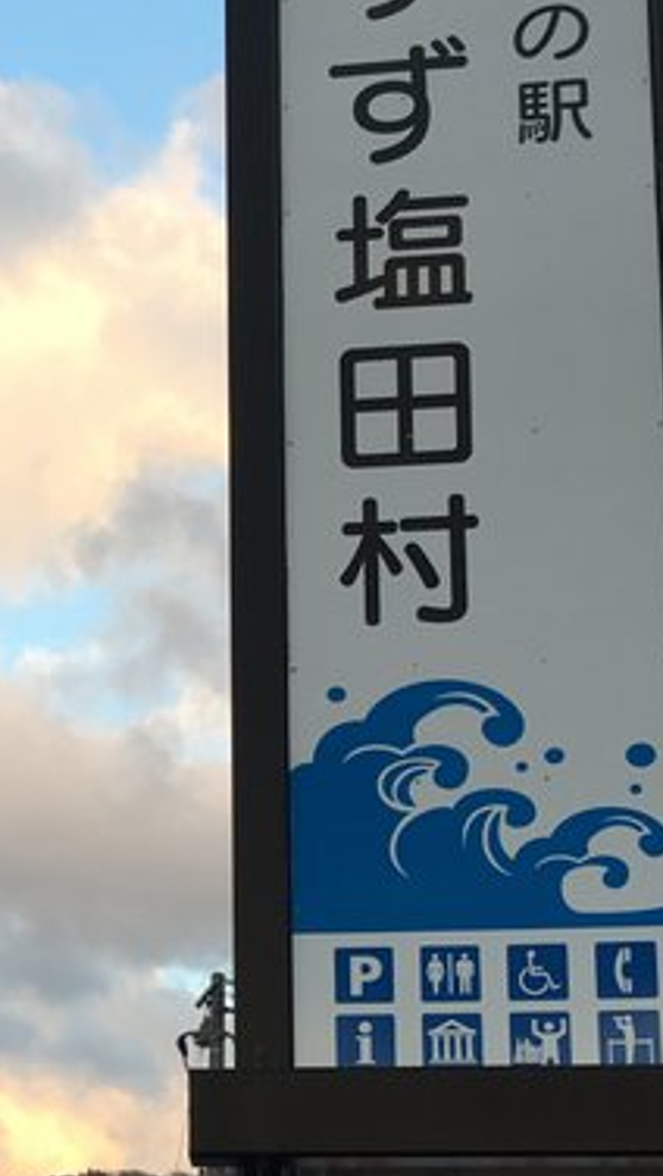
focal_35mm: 86
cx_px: -175
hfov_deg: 13.6
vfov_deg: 24.2
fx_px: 2683
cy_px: 988
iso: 25
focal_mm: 4.15
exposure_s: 1/120
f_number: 2.2
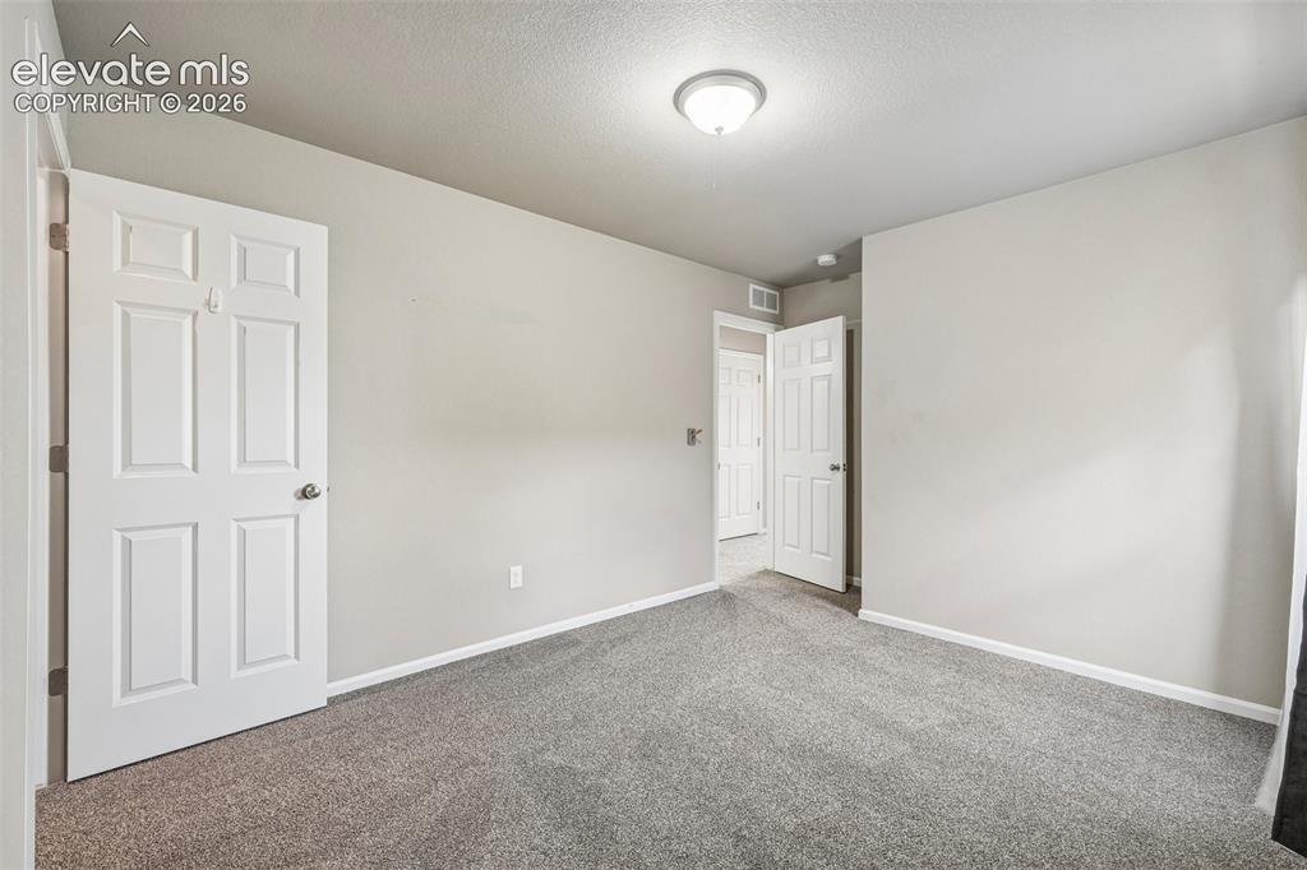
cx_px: 654
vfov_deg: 77.3
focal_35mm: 15
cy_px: 435
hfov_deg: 100.4
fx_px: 544
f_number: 8
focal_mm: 10
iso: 800
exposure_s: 1/13
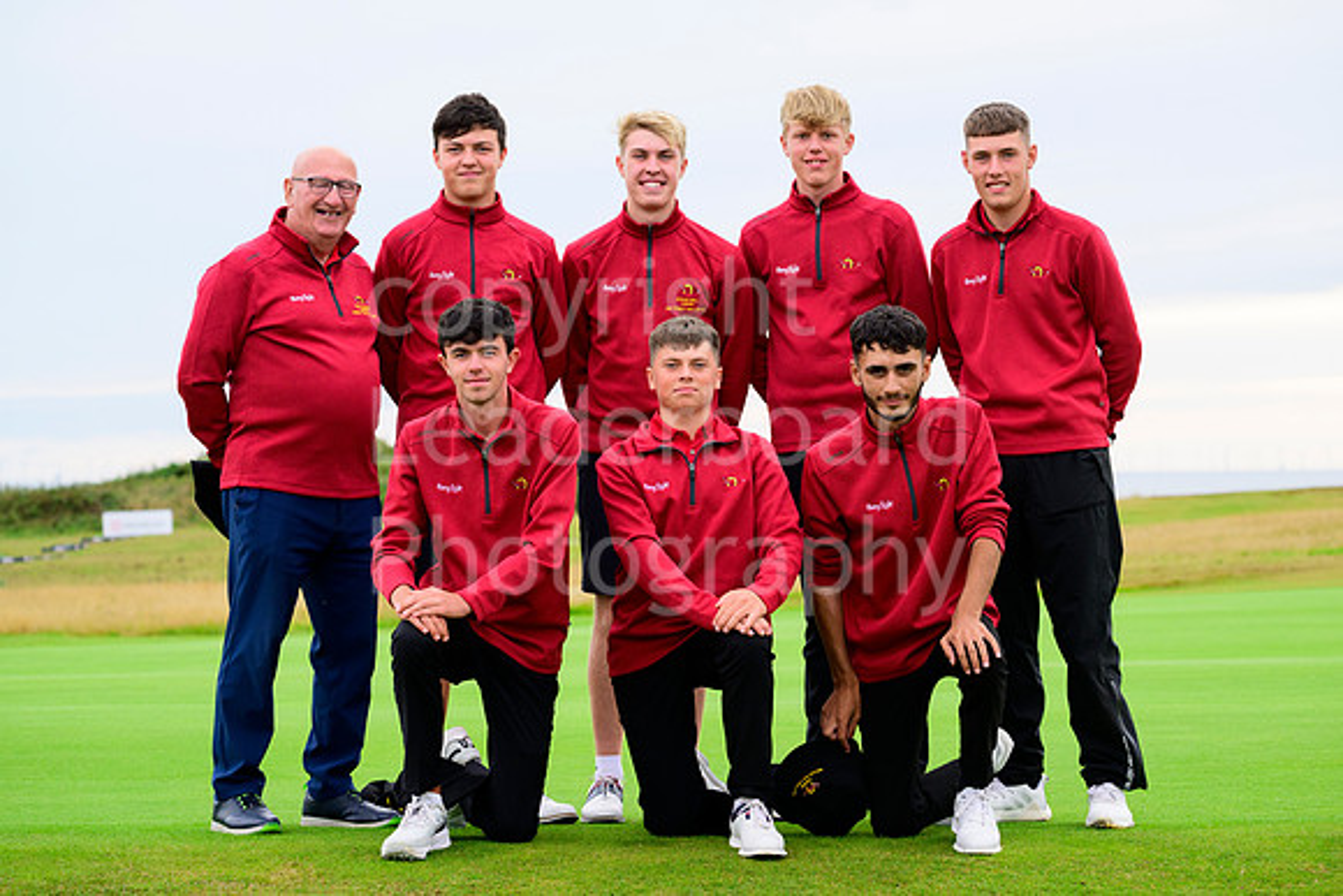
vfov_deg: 13.7
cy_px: 448
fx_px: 3731
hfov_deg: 20.4
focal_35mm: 100
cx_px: 672
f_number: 5.6
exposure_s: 1/800
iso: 1000
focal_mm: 100
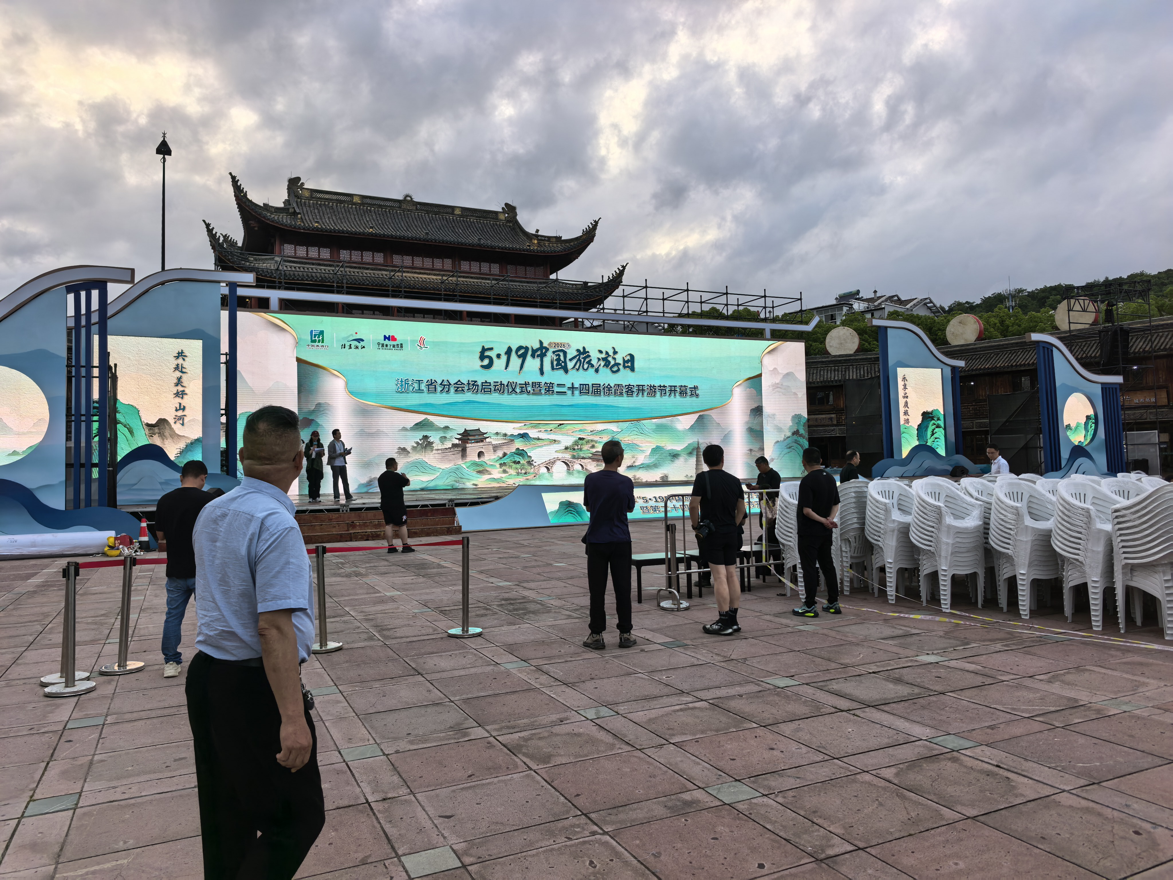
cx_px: 586
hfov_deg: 71.6
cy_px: 440
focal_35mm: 24
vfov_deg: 56.8
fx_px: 813
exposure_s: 1/770
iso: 50
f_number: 2
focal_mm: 6.98
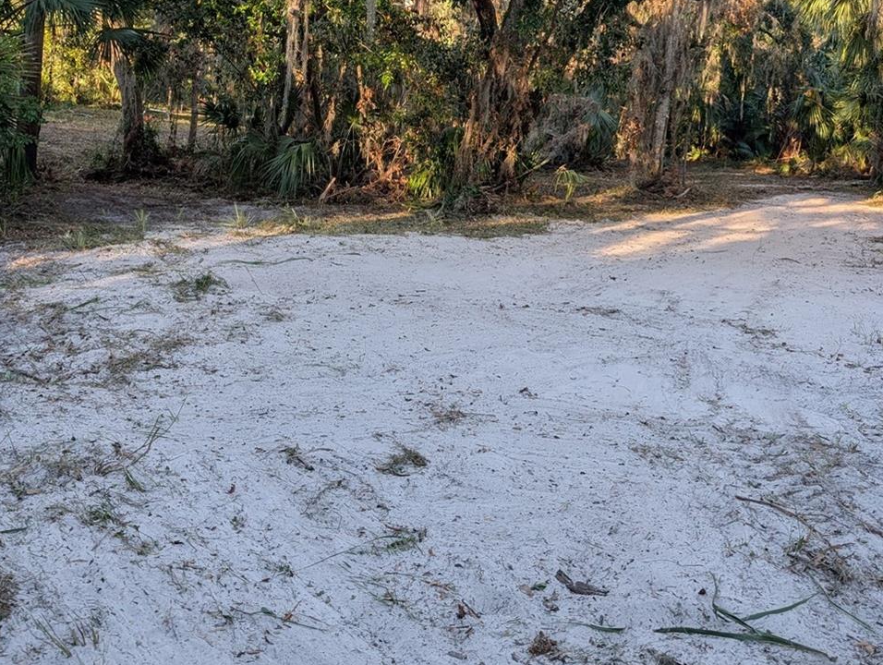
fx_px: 1022
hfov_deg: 46.2
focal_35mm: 40
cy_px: 164
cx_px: 319
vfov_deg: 35.2
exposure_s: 1/198
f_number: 1.68
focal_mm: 6.9
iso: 30
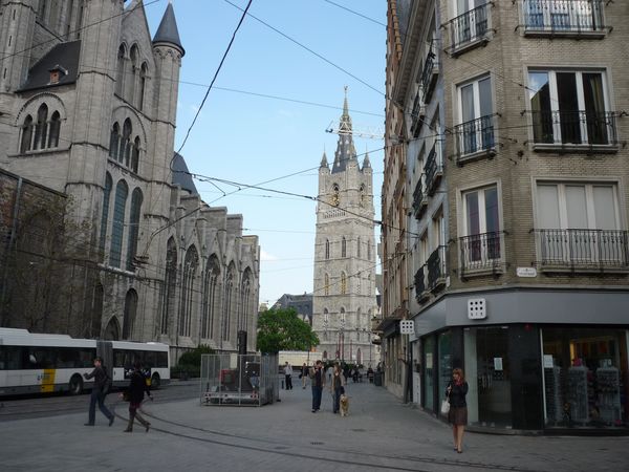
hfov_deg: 56.8
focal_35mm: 32
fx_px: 581
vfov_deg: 44.2
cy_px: 236
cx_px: 314
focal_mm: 5.2
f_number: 3.3
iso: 100
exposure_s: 1/500
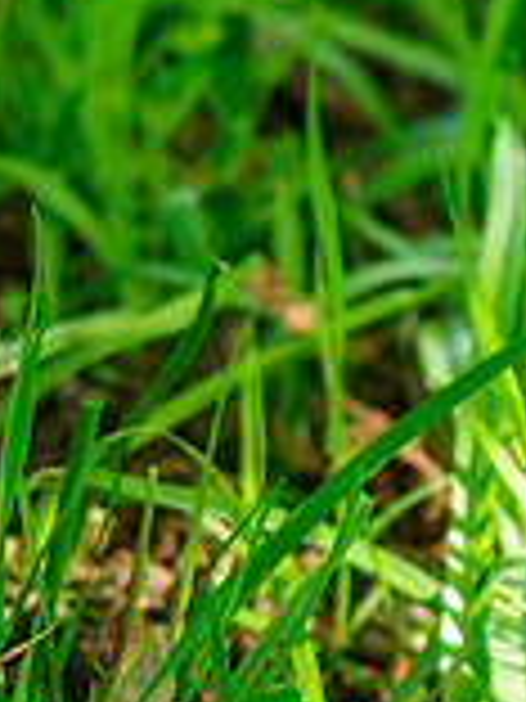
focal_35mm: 200
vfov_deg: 9.8
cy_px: -99
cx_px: 952
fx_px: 4052
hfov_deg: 7.2
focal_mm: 26
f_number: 2.8
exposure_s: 1/40
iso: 200
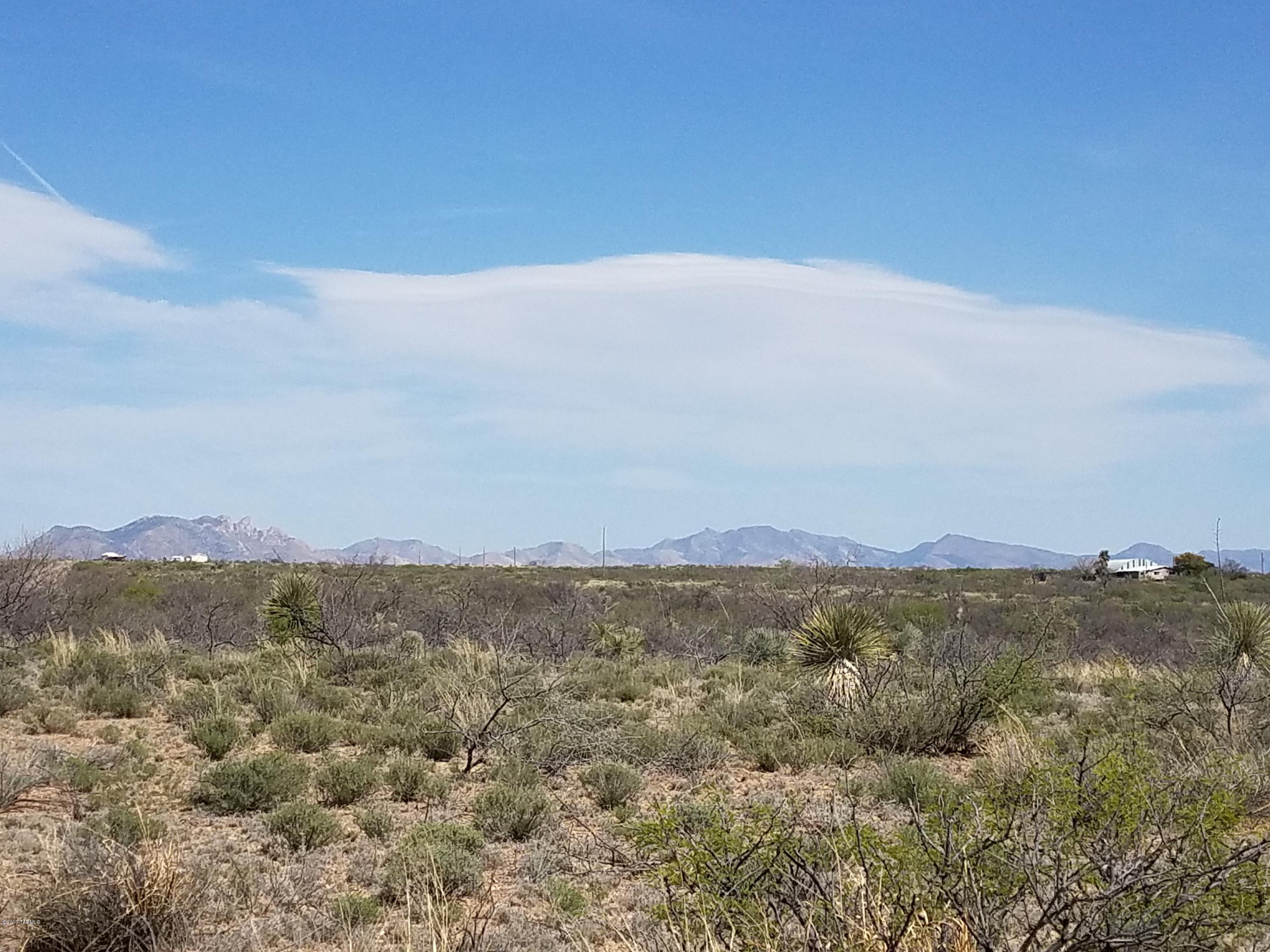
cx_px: 635
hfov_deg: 67.3
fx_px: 954
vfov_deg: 53.1
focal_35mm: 26
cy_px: 476
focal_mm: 4.2
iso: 40
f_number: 1.7
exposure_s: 1/3560
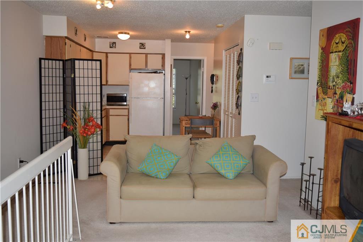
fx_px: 333
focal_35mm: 33
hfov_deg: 57.2
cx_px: 182
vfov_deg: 39.9
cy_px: 121
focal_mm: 22
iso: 100
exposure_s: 1/60
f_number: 3.8
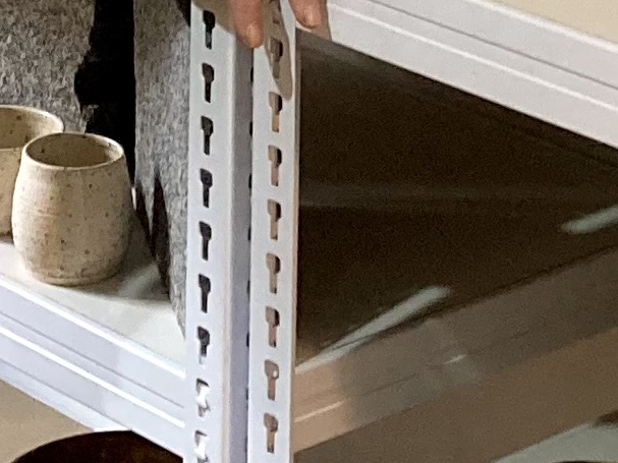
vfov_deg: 7.3
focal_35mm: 186
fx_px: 3320
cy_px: -786
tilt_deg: -3.4
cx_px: 360
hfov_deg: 10.6
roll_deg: -1.0
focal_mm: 3.99
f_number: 1.8
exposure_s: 1/50
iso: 160
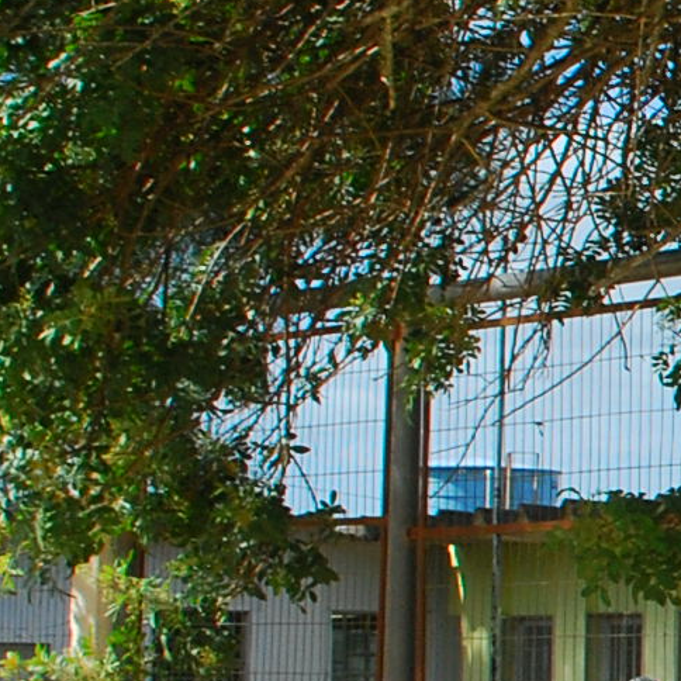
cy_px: 537
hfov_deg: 9.3
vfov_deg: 10.4
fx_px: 3739
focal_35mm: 168
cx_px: 1607
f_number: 11
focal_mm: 22
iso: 280
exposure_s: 1/250
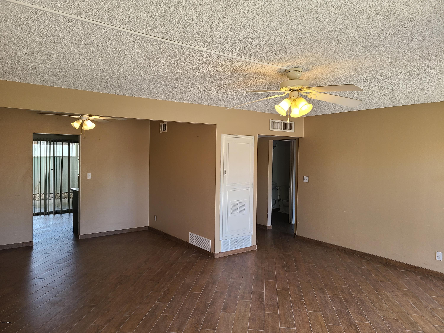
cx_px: 222
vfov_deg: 53.1
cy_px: 166
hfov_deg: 67.3
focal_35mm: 26
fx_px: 333
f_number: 1.8
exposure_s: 1/59
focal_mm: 5.4
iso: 50
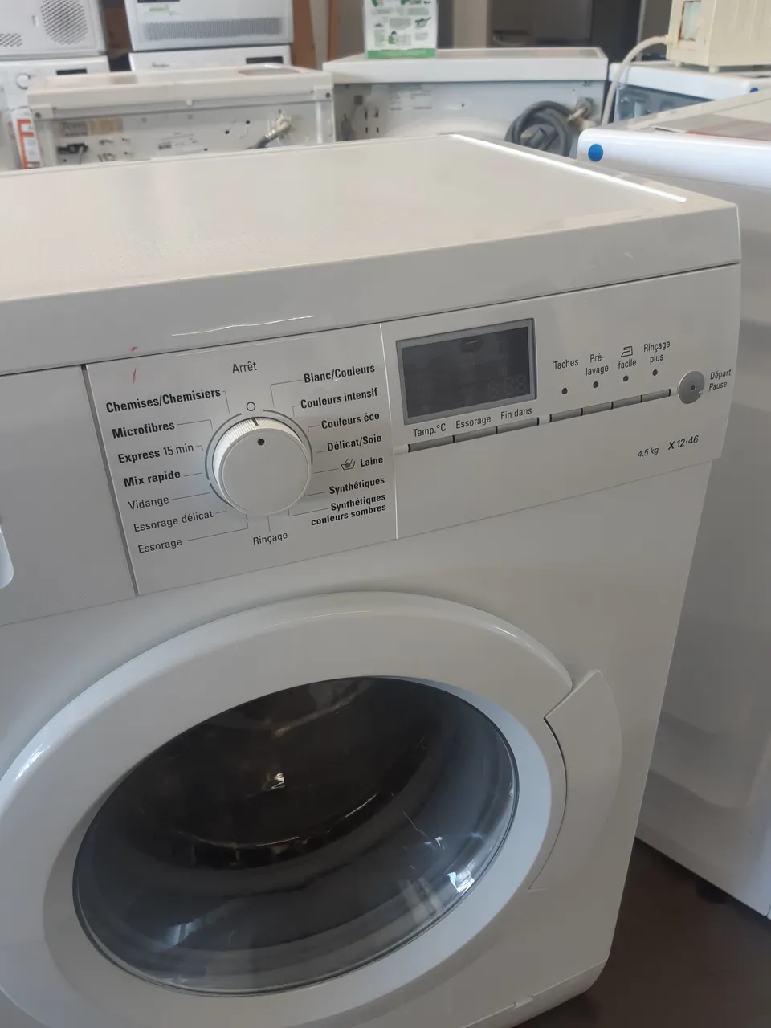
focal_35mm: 26
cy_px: 514
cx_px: 386
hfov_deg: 53.1
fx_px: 772
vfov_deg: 67.3
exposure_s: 1/40
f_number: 1.7
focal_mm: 3.92
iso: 40
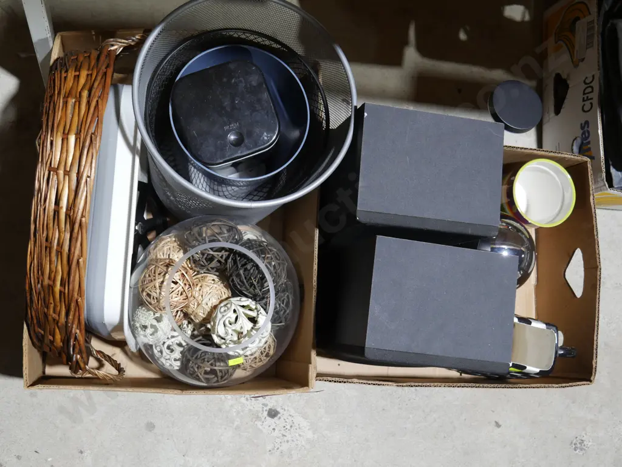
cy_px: 234
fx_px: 719
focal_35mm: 40
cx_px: 311
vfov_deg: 36.0
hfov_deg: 46.8
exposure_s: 1/60
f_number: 4.5
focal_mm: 20
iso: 640
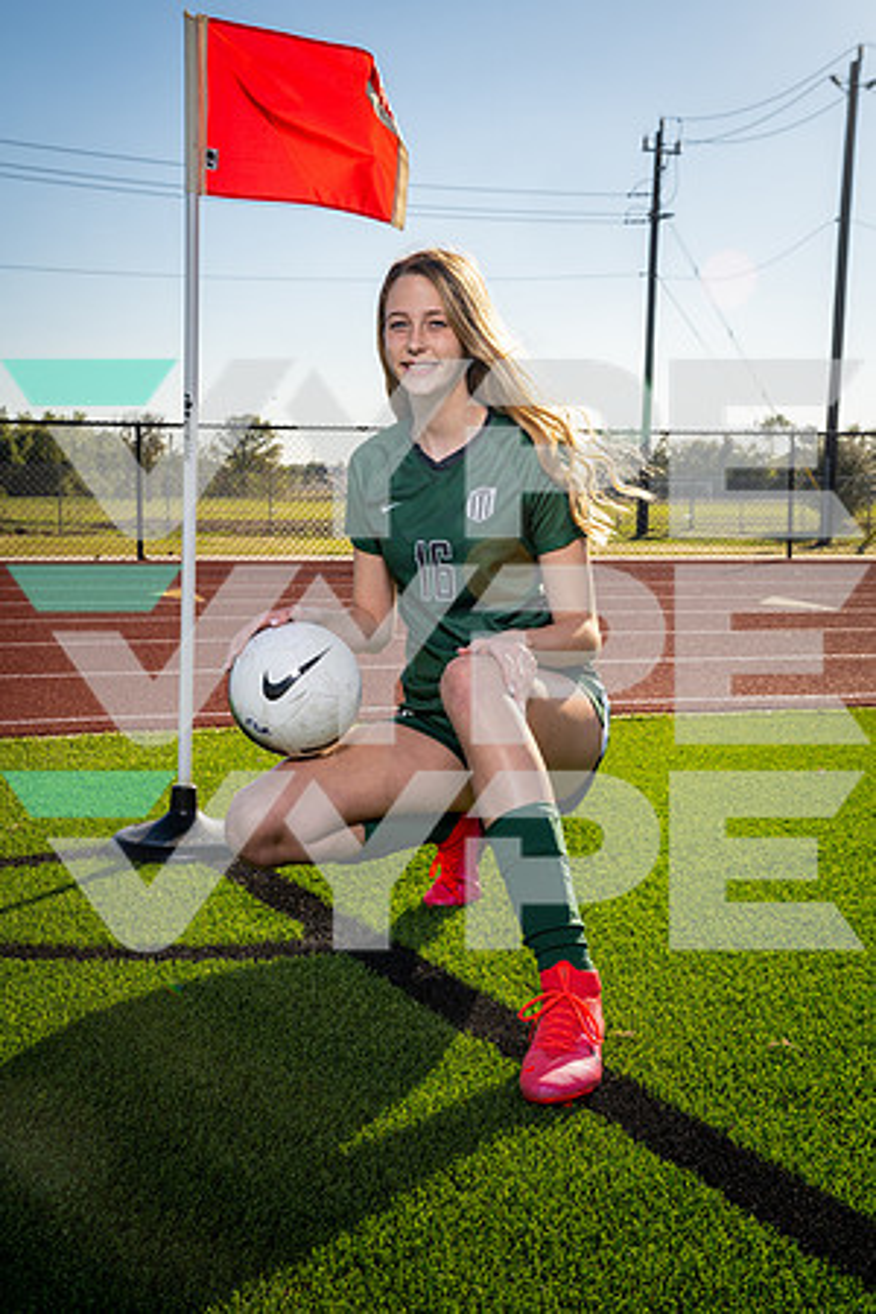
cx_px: 438
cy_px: 657
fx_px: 1496
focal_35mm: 41
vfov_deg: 47.4
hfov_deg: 32.6
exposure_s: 1/250
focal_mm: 41
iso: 100
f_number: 8
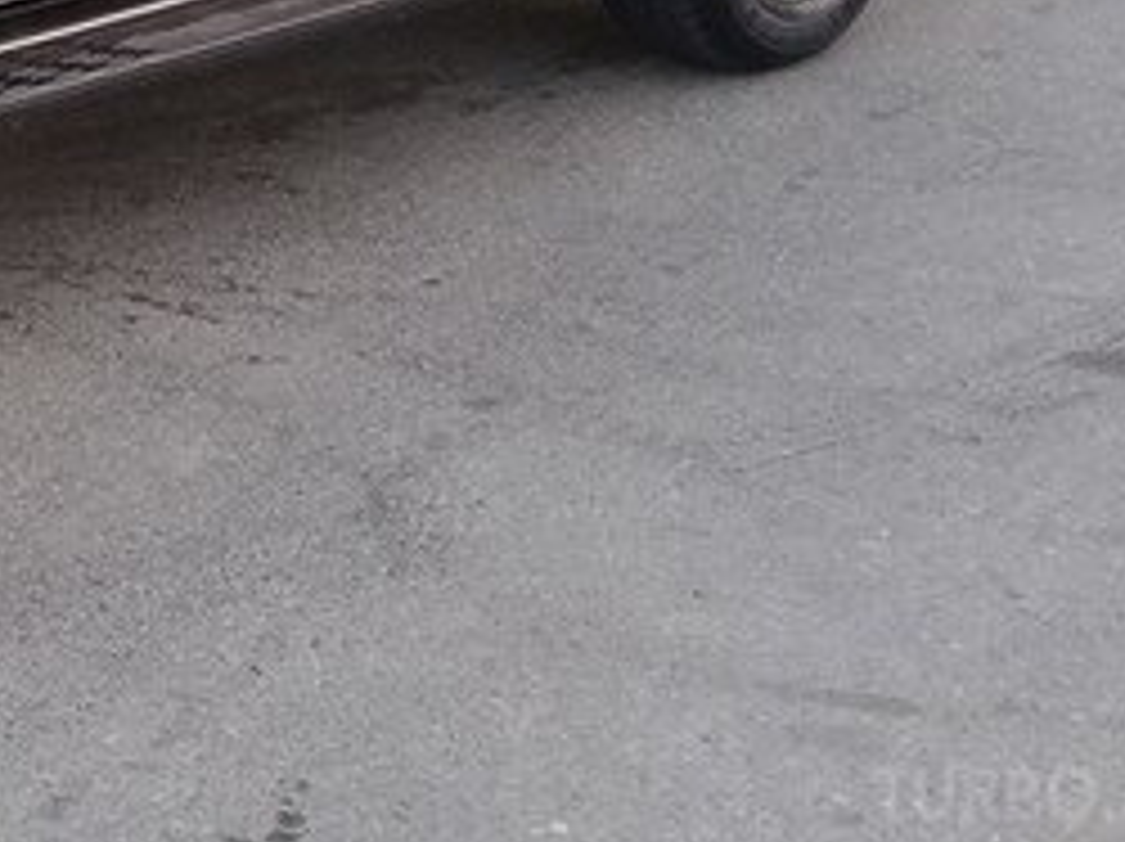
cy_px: -241
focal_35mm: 82
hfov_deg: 21.9
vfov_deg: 17.0
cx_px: -252
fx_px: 2662
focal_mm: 3.3
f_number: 2.2
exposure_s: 1/50
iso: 64
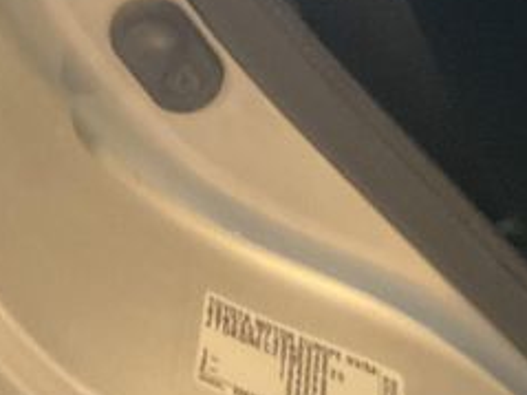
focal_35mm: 97
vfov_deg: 14.0
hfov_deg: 18.8
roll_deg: -7.6
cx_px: 690
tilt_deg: -28.9
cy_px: -254
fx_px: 1476
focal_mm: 3
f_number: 1.8
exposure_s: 1/20
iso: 500
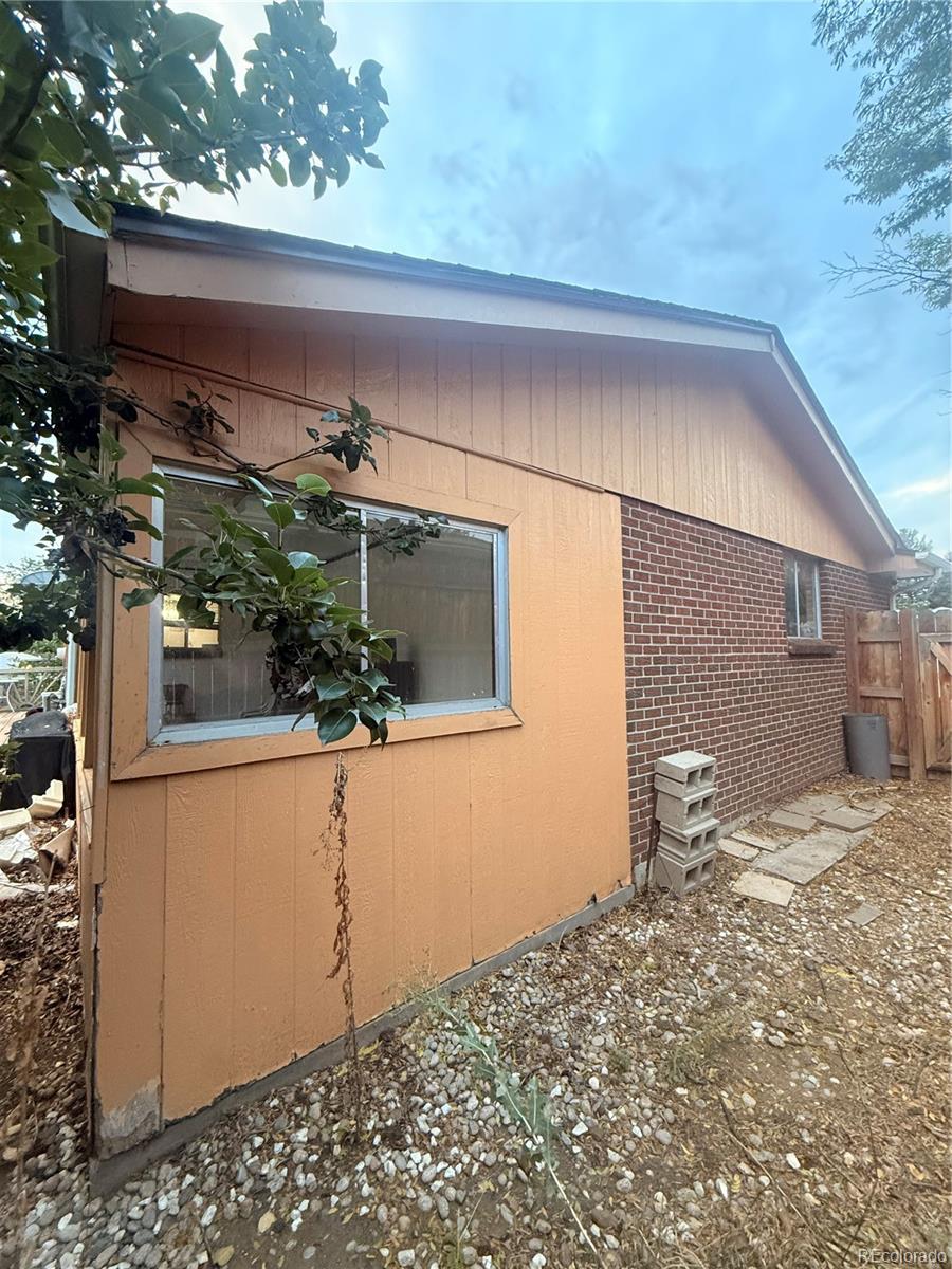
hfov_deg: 85.7
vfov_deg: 102.1
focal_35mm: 14
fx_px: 513
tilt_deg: +3.3
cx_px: 476
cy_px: 634
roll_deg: +0.5
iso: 500
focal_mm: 2.22
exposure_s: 1/60
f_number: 2.2
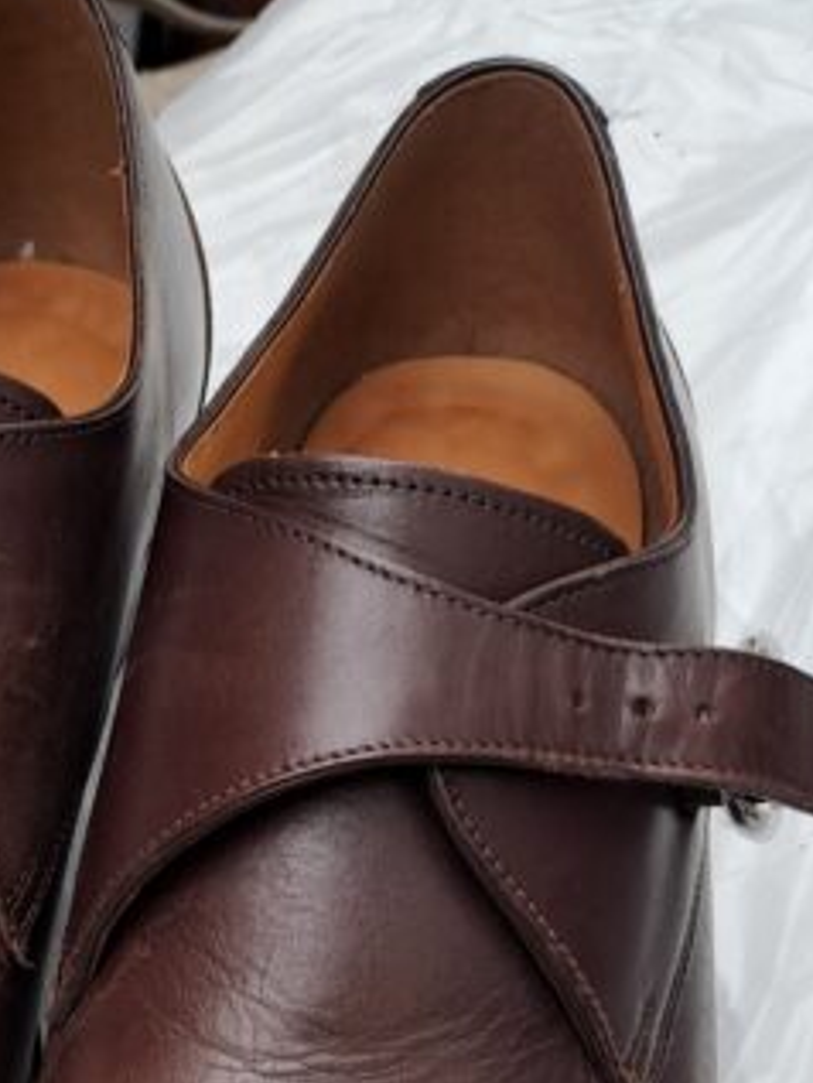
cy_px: 1008
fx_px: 1972
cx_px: -34
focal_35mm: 63
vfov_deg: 29.3
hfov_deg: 22.3
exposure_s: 1/50
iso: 64
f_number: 1.8
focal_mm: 4.65
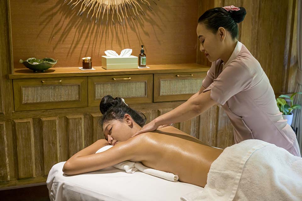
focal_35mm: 45
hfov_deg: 43.6
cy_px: 100
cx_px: 151
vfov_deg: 29.9
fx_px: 377
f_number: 4.5
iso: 4000
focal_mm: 45
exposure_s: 1/200
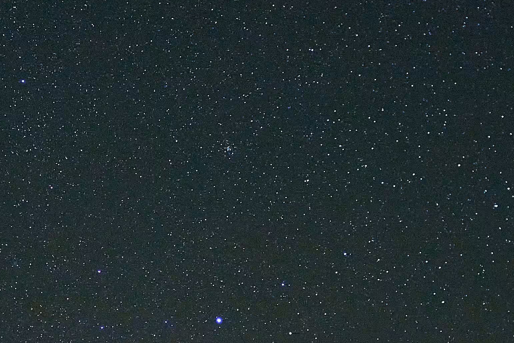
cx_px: 131
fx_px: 1941
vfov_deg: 9.9
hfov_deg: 15.0
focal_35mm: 136
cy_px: 403
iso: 125
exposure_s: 4
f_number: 1.4
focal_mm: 35
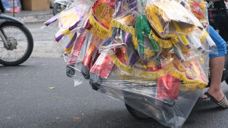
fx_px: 538
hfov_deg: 23.6
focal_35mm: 89
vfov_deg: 13.5
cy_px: 19
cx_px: 176
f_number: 2.8
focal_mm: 35
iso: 320
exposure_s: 1/320
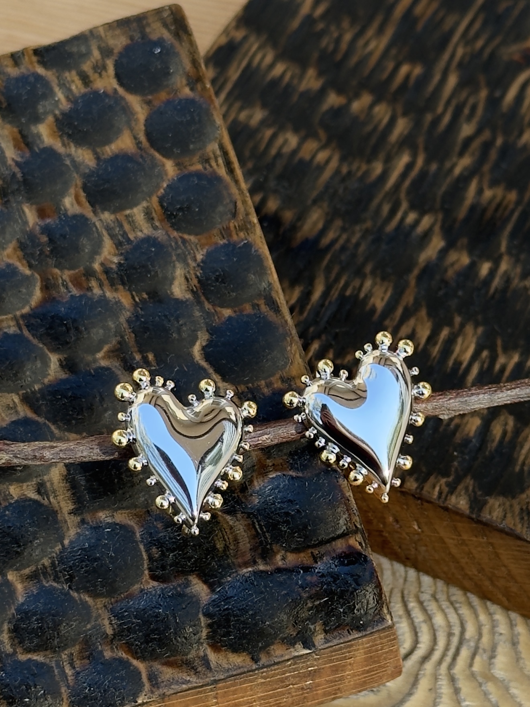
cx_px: 265
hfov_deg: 30.3
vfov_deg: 39.7
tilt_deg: -50.9
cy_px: 354
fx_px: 980
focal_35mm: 48
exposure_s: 1/304
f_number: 1.78
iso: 64
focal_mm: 6.76
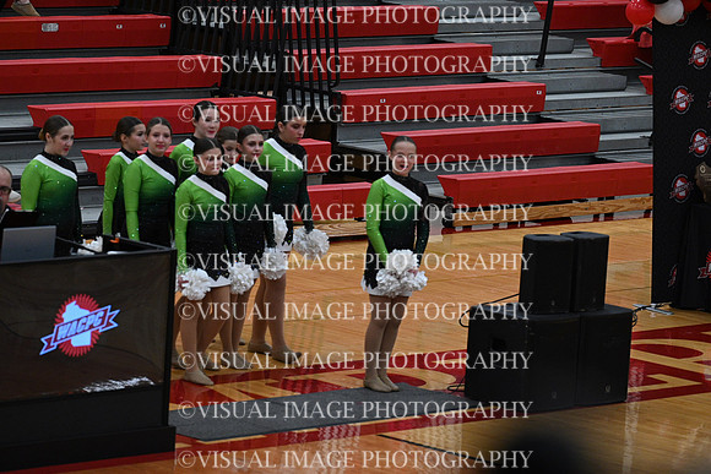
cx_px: 356
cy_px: 237
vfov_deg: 6.9
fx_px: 3951
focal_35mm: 200
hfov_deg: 10.3
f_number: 4
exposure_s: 1/400
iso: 4000
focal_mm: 200
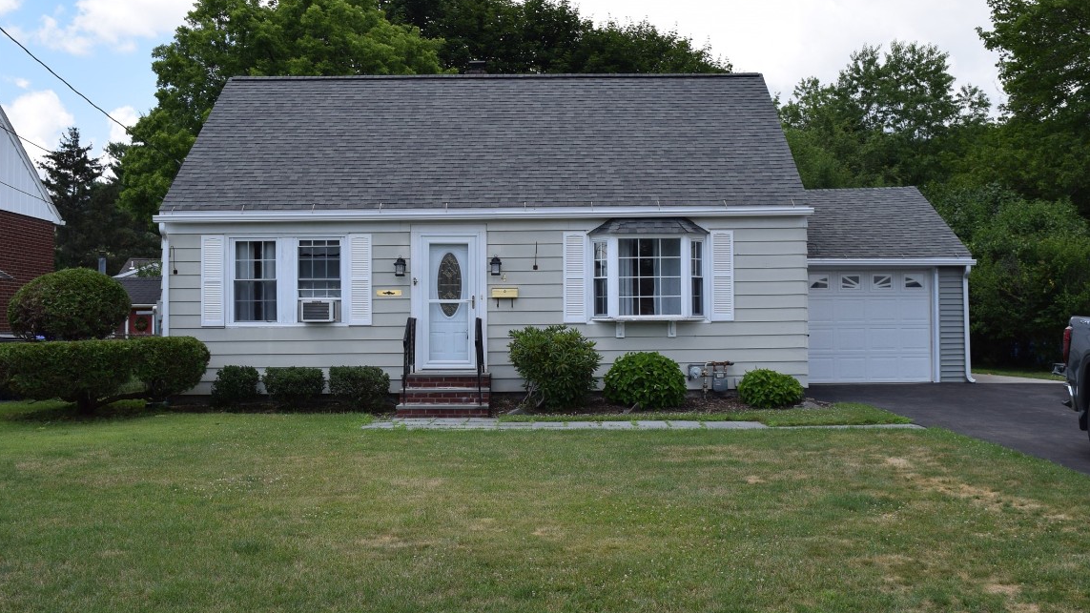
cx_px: 543
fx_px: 1142
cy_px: 321
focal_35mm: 40
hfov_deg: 51.0
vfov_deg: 30.0
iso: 200
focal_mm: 25
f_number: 9
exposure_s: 1/320
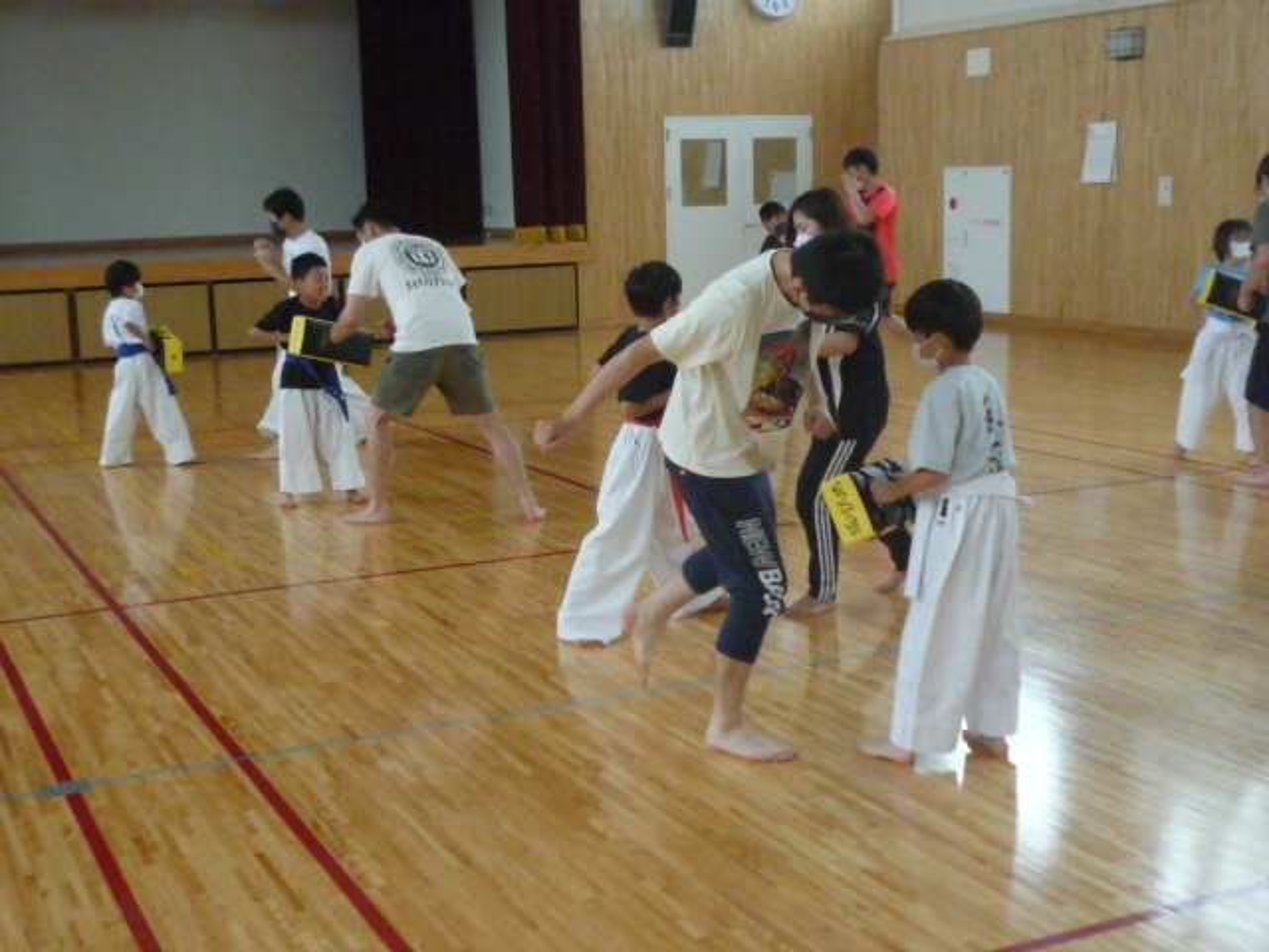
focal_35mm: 47
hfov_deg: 40.4
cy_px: 476
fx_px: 1723
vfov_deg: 30.9
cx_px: 634
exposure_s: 1/250
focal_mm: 4.7
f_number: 2.9
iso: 400
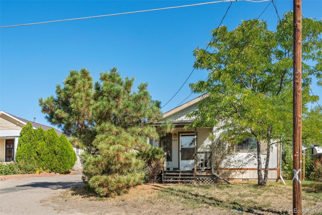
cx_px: 161
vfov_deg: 37.8
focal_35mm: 35
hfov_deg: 54.4
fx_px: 313
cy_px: 108
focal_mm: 35
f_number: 11
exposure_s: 1/125
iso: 640
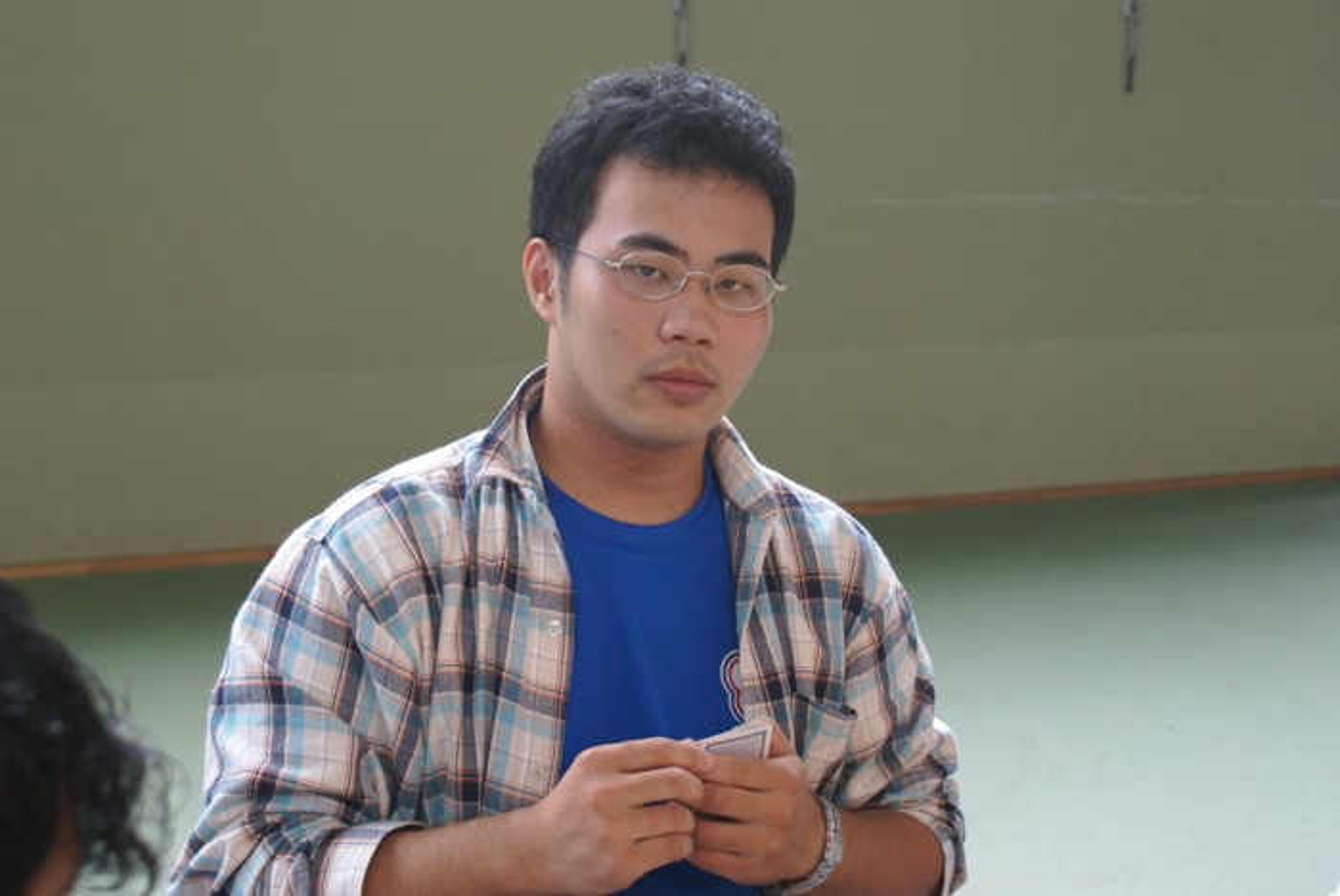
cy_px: 448
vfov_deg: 20.2
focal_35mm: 68
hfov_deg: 29.8
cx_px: 670
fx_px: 2515
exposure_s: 1/40
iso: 400
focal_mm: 45
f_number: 5.6
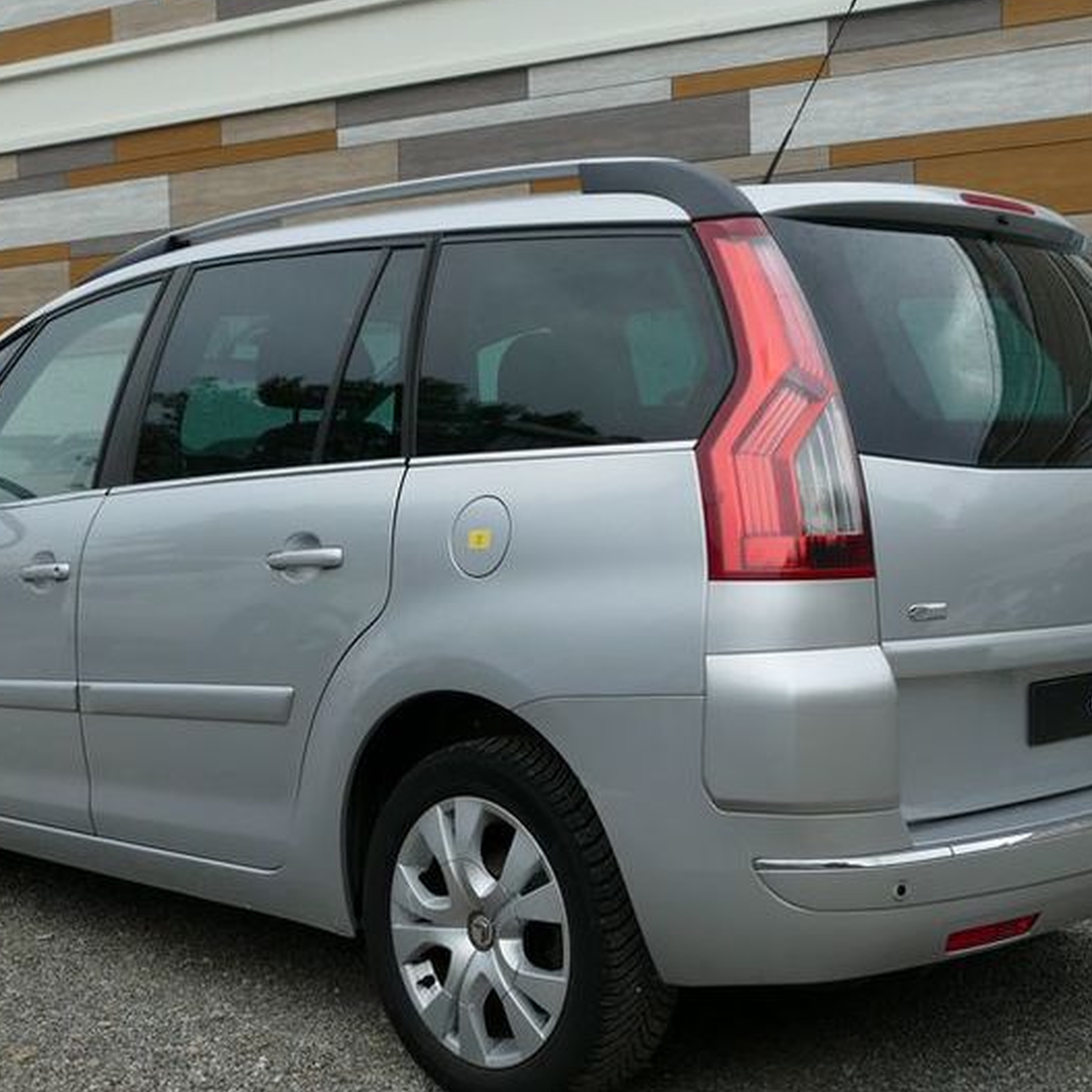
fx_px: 1785
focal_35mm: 50
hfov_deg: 34.0
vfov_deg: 34.0
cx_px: 576
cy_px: 598
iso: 125
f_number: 3
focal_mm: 11.35
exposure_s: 1/640
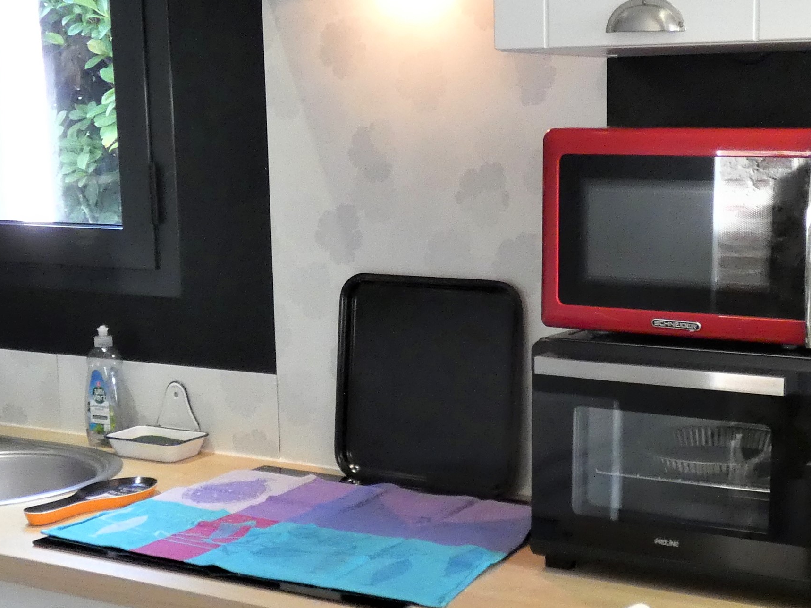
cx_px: 504
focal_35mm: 57
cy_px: 372
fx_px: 1335
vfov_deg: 25.6
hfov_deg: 33.6
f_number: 2.8
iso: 400
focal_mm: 3.6
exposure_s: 1/60
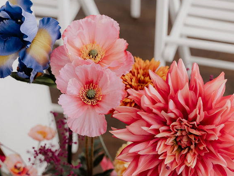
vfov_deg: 20.1
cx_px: 136
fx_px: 493
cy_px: 106
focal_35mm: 73
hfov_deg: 26.6
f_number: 3.5
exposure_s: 1/200
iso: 800
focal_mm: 42.1
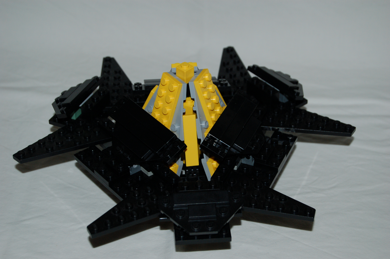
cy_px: 130
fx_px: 893
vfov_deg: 16.5
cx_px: 195
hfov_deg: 24.6
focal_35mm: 82
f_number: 5.6
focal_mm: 55
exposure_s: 1/60
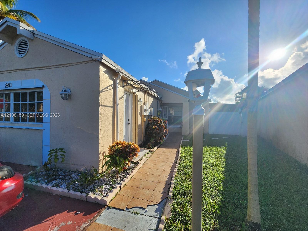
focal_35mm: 13
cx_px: 154
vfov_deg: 89.9
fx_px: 116
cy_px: 116
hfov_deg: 106.2
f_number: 2.2
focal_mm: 2.2
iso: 50
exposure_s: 1/3550
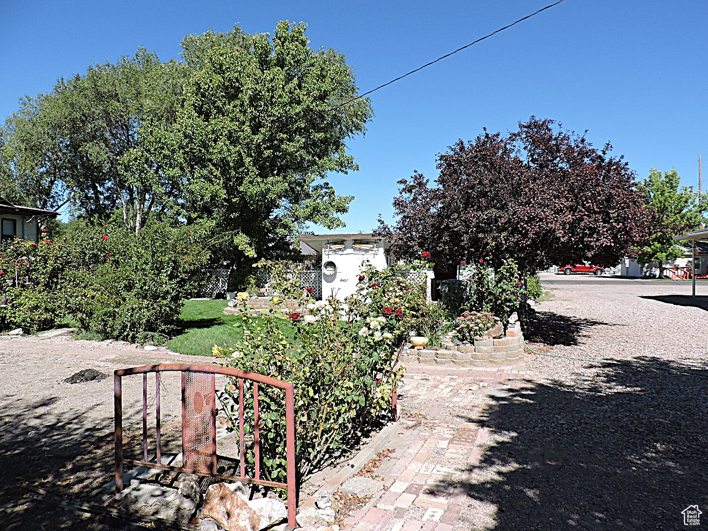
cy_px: 266
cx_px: 354
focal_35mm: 24
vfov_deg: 56.8
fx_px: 491
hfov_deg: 71.6
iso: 100
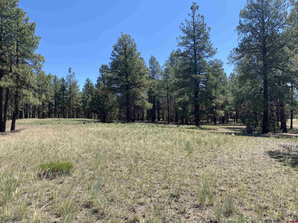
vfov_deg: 53.1
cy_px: 112
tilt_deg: +1.4
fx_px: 224
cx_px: 149
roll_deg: +1.6
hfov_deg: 67.3
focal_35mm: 26
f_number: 1.8
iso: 32
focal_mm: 4.25
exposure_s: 1/1629
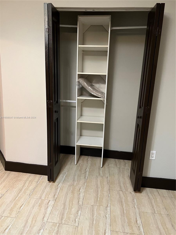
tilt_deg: -10.0
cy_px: 118
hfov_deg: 53.1
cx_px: 88
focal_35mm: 26
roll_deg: -2.9
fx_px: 176
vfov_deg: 67.3
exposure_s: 1/40
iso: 500
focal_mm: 5.7
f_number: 1.5
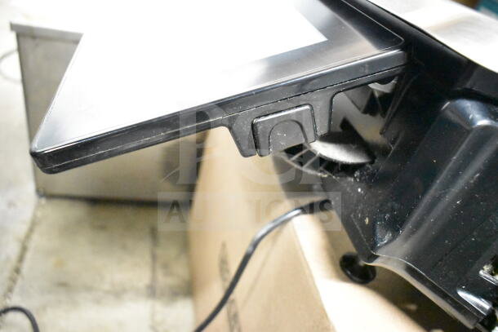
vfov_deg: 43.6
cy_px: 166
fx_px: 415
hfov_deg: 61.9
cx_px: 249
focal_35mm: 30
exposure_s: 1/30
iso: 20000
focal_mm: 20
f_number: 3.5
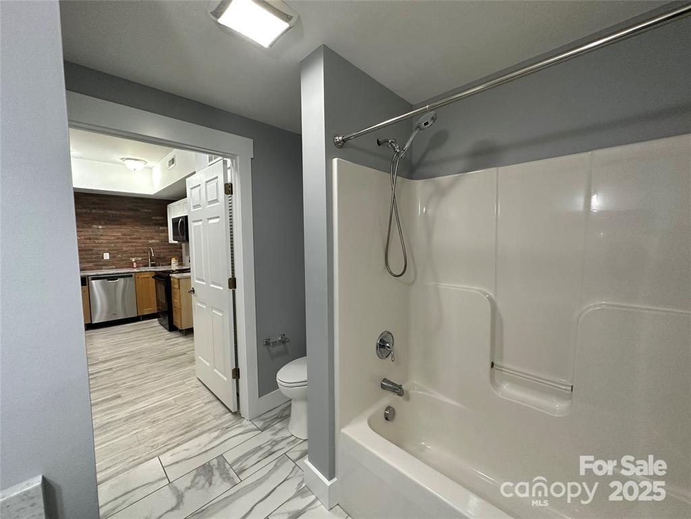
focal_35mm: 14
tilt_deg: -4.3
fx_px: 279
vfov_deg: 85.7
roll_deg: +0.3
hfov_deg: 102.1
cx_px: 346
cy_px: 260
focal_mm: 2.22
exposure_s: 1/60
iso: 320
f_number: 2.2
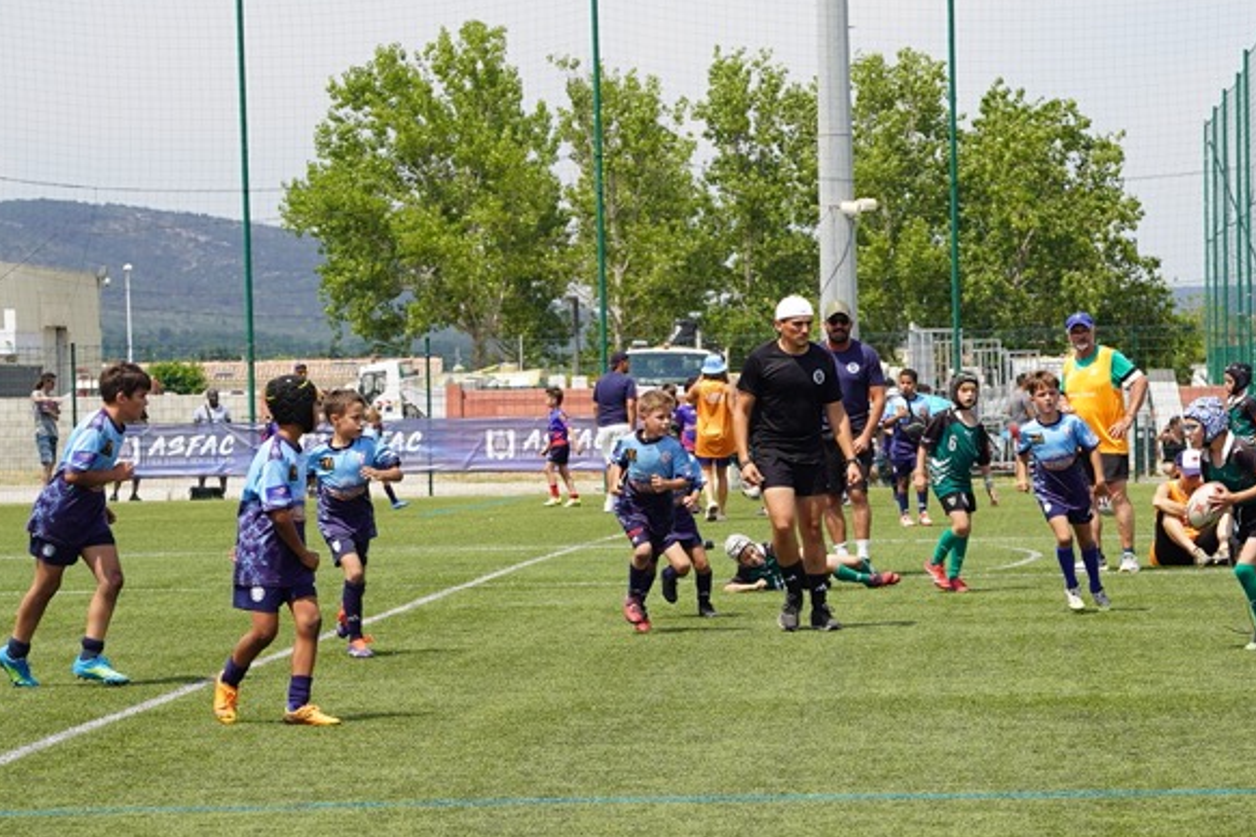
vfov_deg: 8.9
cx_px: 814
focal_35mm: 154
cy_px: 562
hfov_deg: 13.3
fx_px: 5372
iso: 100
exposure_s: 1/500
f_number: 5
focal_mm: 70
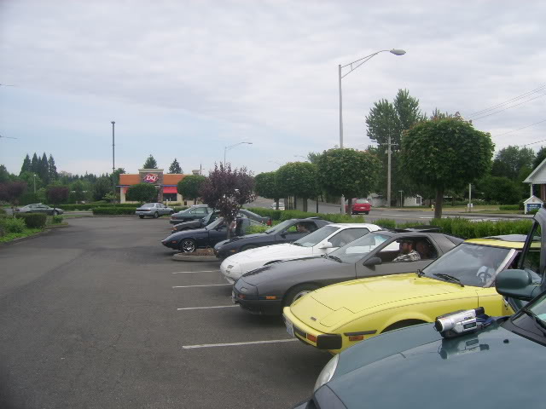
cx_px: 273
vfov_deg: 40.7
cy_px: 204
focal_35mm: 35
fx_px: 552
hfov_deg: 52.6
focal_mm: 5.95
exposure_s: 1/250
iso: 50
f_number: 5.8
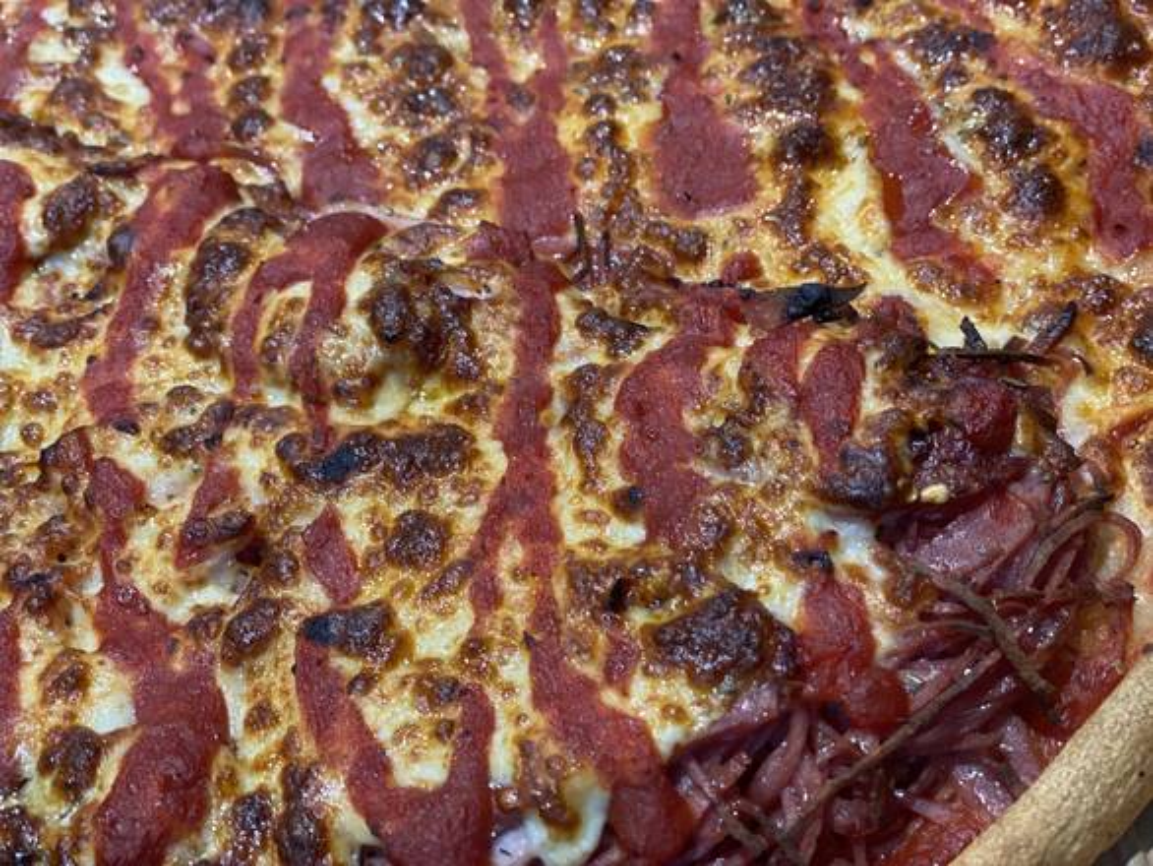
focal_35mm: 52
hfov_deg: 36.8
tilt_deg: -48.9
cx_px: 576
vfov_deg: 28.1
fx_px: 1733
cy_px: 433
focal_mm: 6
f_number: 2
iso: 125
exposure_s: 1/33
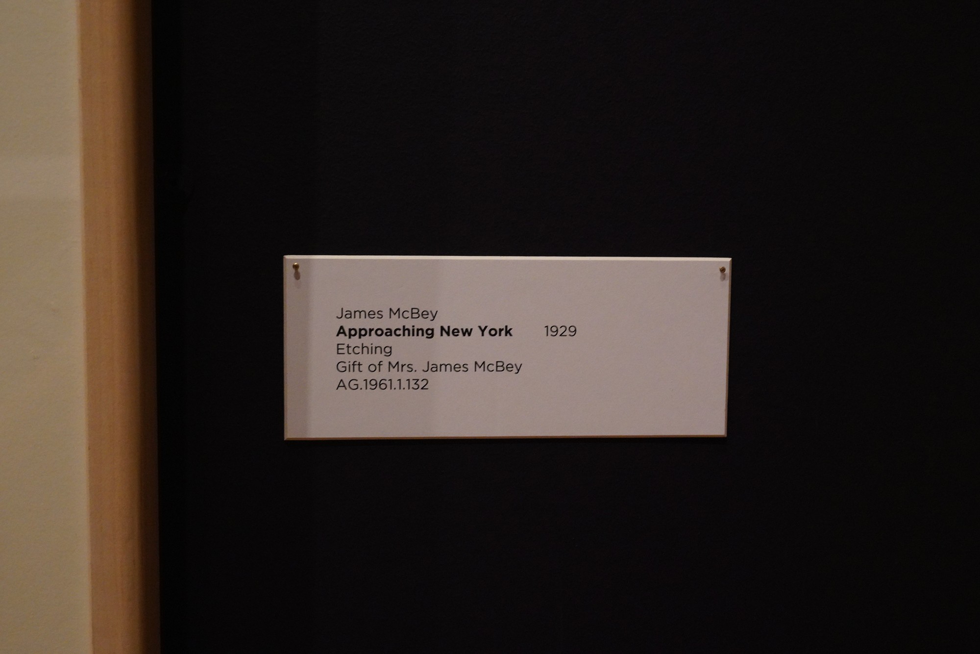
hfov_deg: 36.2
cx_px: 490
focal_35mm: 55
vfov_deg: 24.6
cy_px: 327
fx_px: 1497
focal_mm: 55
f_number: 9
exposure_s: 1/80
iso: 10000
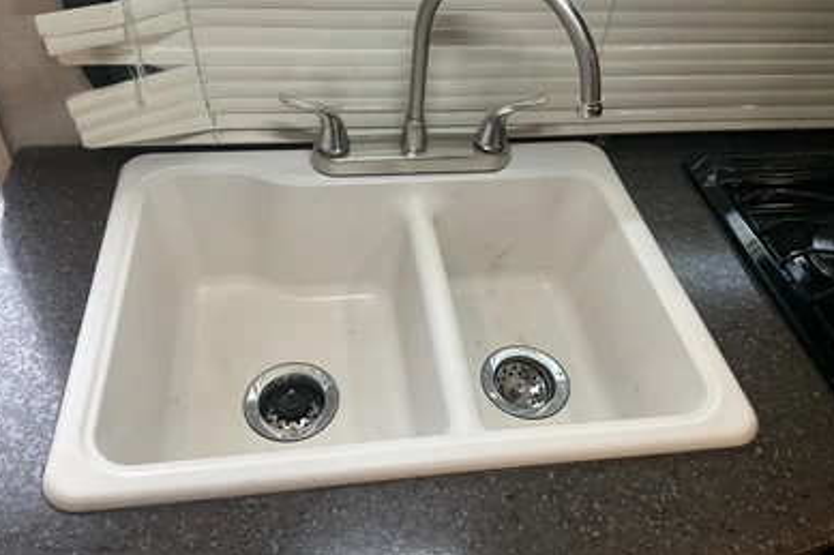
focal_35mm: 31
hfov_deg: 60.3
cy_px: 251
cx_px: 416
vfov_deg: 42.2
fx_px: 718
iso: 100
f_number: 1.8
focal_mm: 3
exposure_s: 1/60
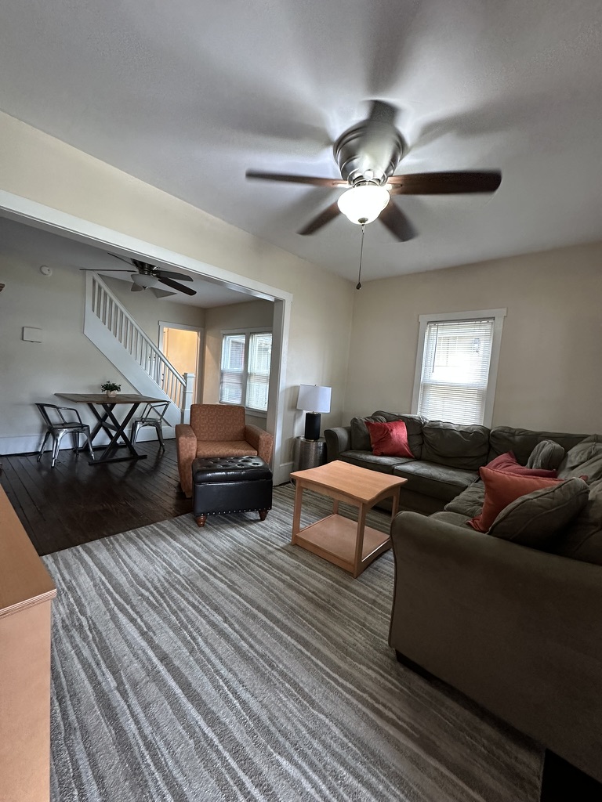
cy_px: 401
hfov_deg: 85.7
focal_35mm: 14
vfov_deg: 102.1
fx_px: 325
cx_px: 301
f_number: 2.2
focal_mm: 2.22
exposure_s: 1/60
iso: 320
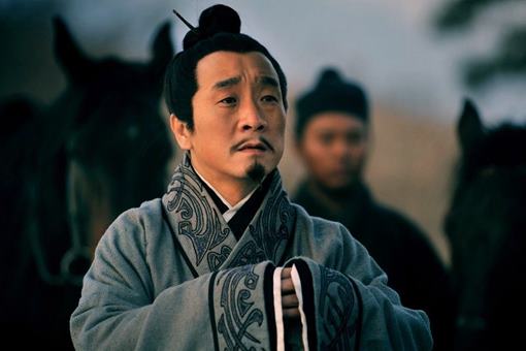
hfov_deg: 10.3
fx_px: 2922
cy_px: 176
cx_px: 263
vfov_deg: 6.9
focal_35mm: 200
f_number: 2.8
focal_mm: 200
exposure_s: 1/320
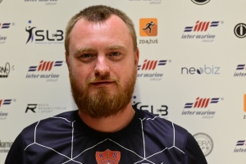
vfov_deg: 9.8
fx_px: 957
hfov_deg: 14.7
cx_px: 112
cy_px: 81
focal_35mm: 140
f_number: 2.8
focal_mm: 105
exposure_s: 1/1250
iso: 3200
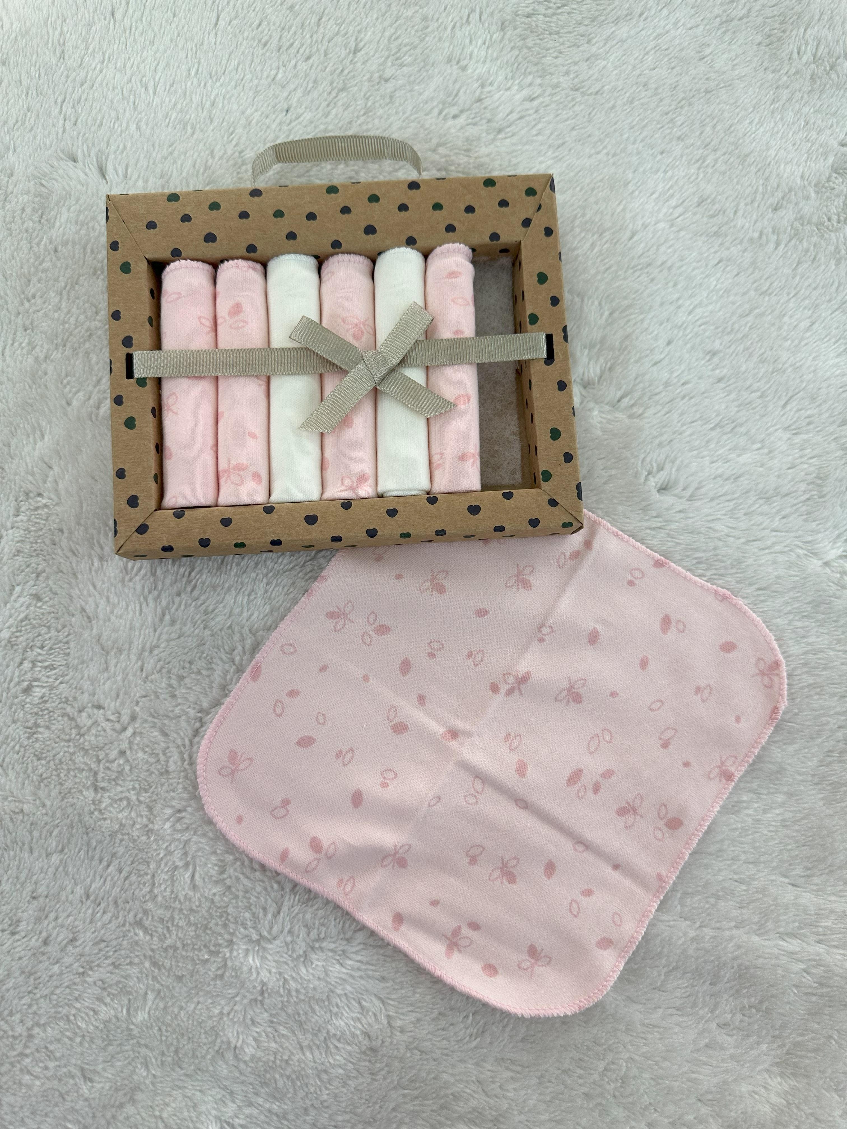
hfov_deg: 56.8
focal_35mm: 24
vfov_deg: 71.6
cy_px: 564
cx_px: 424
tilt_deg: -82.4
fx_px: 783
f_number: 1.78
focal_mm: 6.86
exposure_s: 1/100
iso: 125
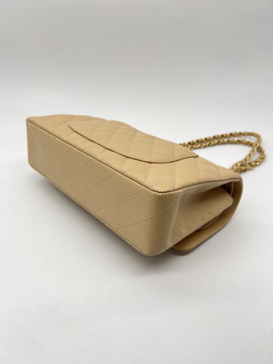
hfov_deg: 53.1
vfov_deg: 67.3
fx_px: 273
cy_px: 182
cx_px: 136
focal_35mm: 26
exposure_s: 1/157
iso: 40
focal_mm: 5.7
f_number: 1.5
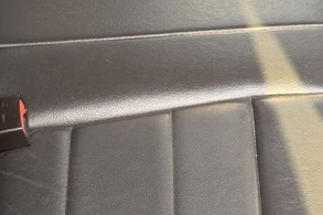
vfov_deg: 12.5
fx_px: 977
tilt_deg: -48.6
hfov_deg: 18.8
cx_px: 151
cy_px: 139
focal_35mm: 109
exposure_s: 1/121
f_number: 1.78
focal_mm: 6.76
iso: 160
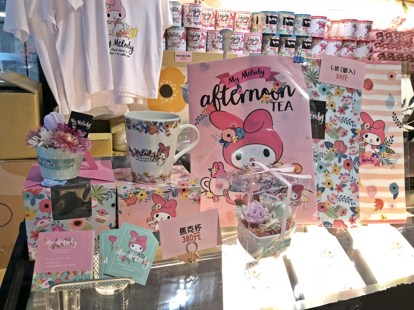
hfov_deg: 63.4
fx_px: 335
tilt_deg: -16.9
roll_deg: -3.1
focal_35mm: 28
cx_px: 207
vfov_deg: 49.7
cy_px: 155
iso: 40
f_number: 1.8
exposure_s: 1/15
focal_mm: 3.99
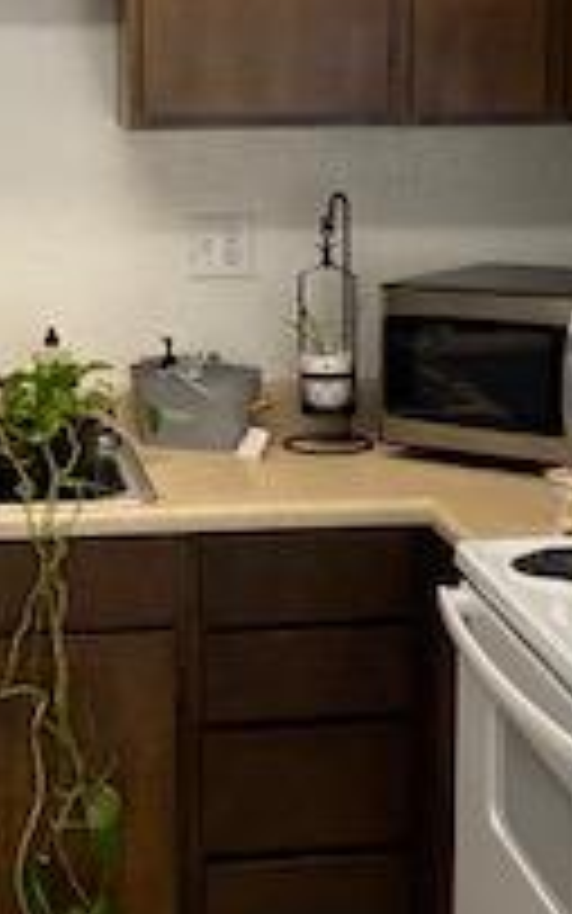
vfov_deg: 23.8
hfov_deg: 15.0
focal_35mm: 87
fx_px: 2168
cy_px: 414
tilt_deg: -9.7
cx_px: 243
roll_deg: +0.1
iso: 100
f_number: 1.8
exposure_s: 1/120
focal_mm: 4.25
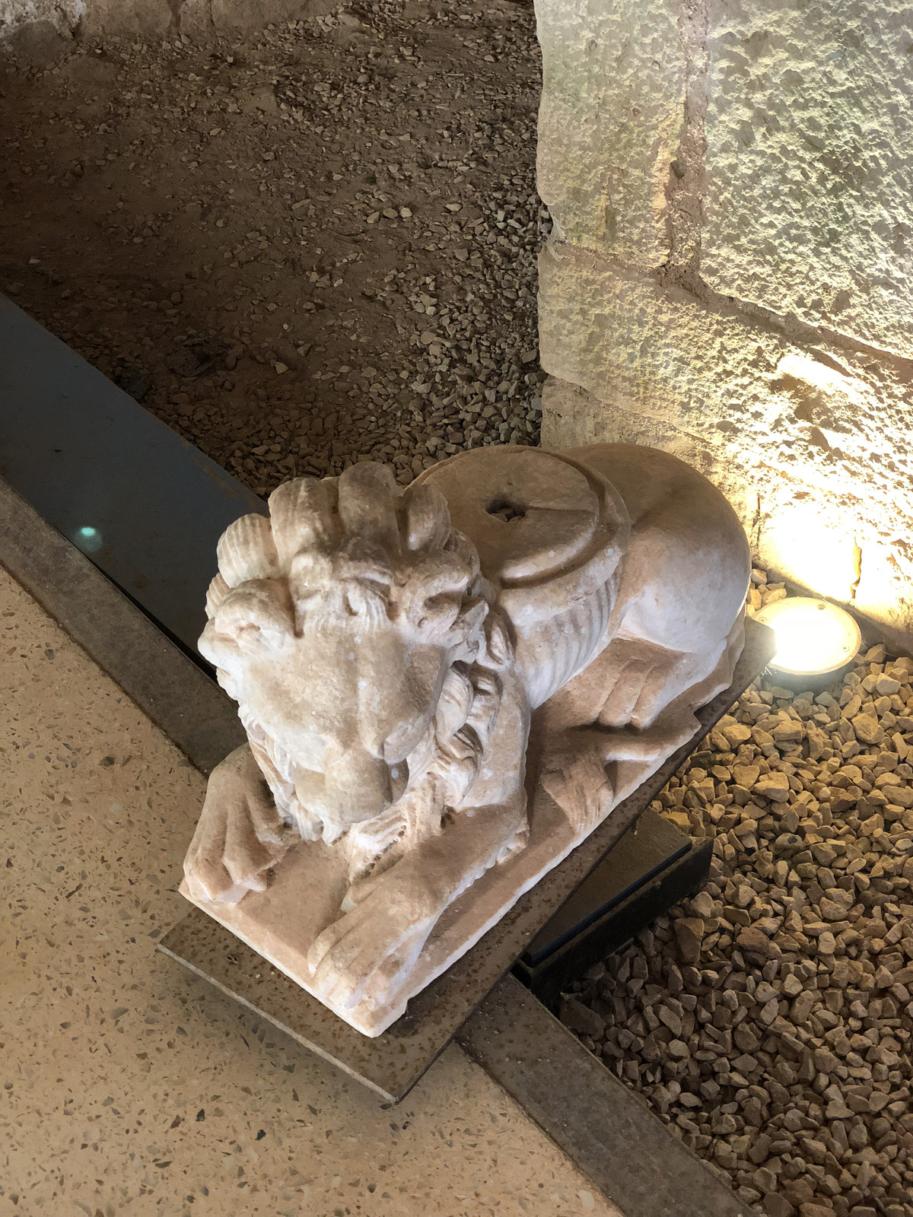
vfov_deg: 36.8
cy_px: 608
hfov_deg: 28.0
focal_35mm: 52
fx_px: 1829
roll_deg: +4.1
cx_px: 456
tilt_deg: -41.7
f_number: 2.4
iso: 125
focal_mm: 6
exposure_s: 1/25
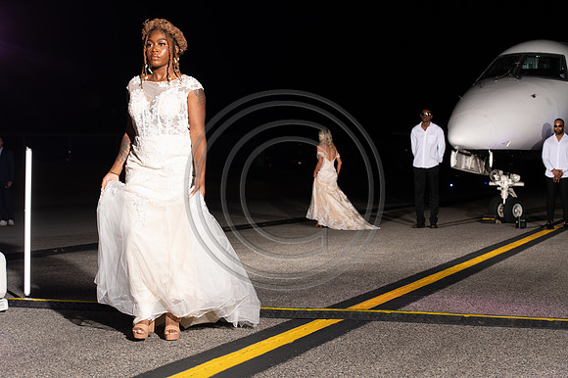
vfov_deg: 19.4
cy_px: 189
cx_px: 284
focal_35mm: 70
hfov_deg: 28.9
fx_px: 1104
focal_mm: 70
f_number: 6.3
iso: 1000
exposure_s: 1/200
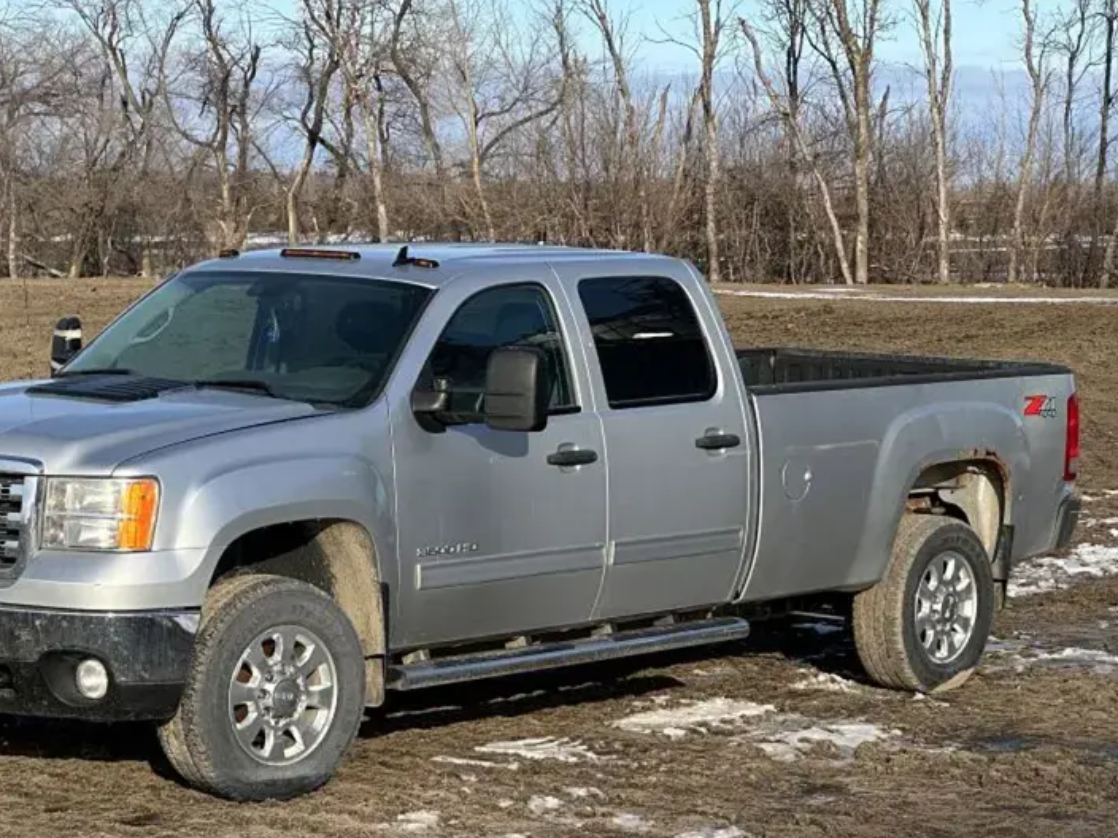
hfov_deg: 18.7
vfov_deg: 14.1
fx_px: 3391
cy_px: 489
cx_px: 403
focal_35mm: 105
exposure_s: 1/598
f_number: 2.8
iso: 32
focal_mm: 9
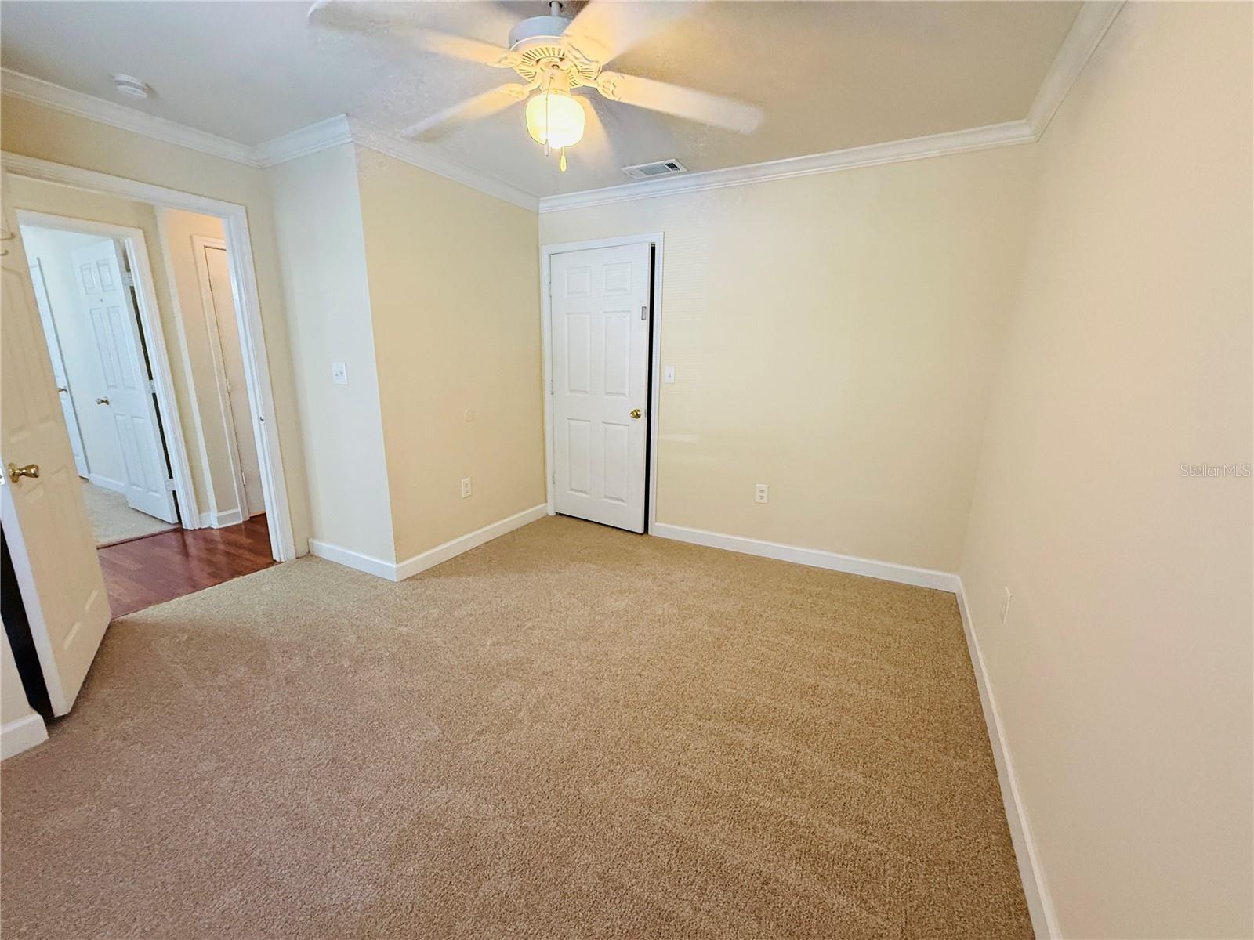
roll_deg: -0.8
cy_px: 470
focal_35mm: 14
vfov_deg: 85.7
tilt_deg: -12.2
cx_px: 627
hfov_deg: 102.1
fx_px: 507
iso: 400
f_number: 2.2
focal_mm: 2.22
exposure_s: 1/60
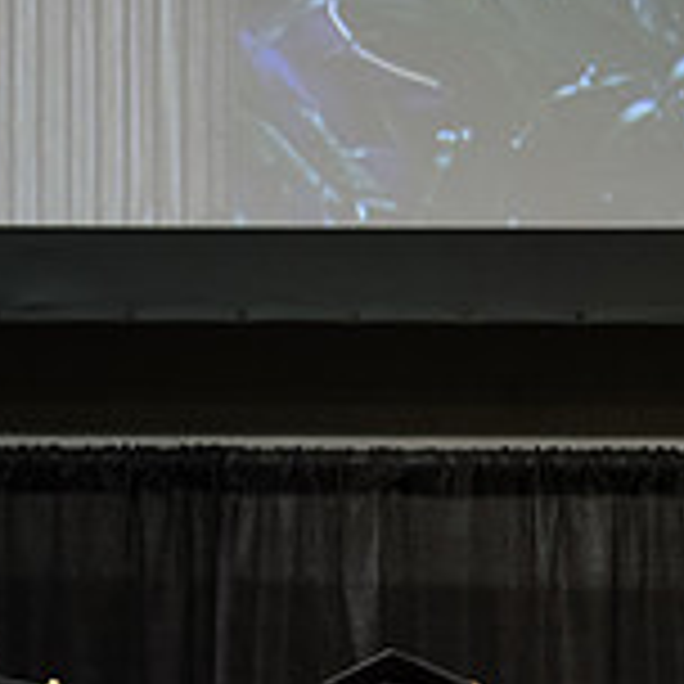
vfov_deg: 4.0
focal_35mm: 438
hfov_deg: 4.0
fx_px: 9792
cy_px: 668
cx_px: -315
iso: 1000
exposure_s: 1/200
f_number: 5
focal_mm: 135
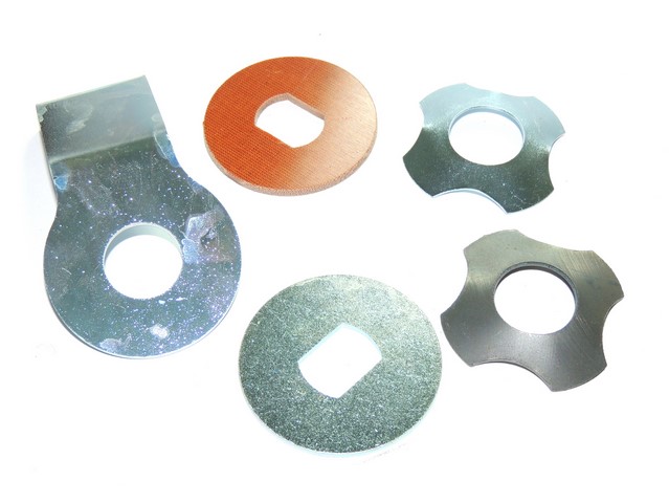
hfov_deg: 40.4
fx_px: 909
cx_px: 334
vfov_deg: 30.9
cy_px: 252
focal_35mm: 47
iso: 100
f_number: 3.5
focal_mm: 8.3
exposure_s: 1/40
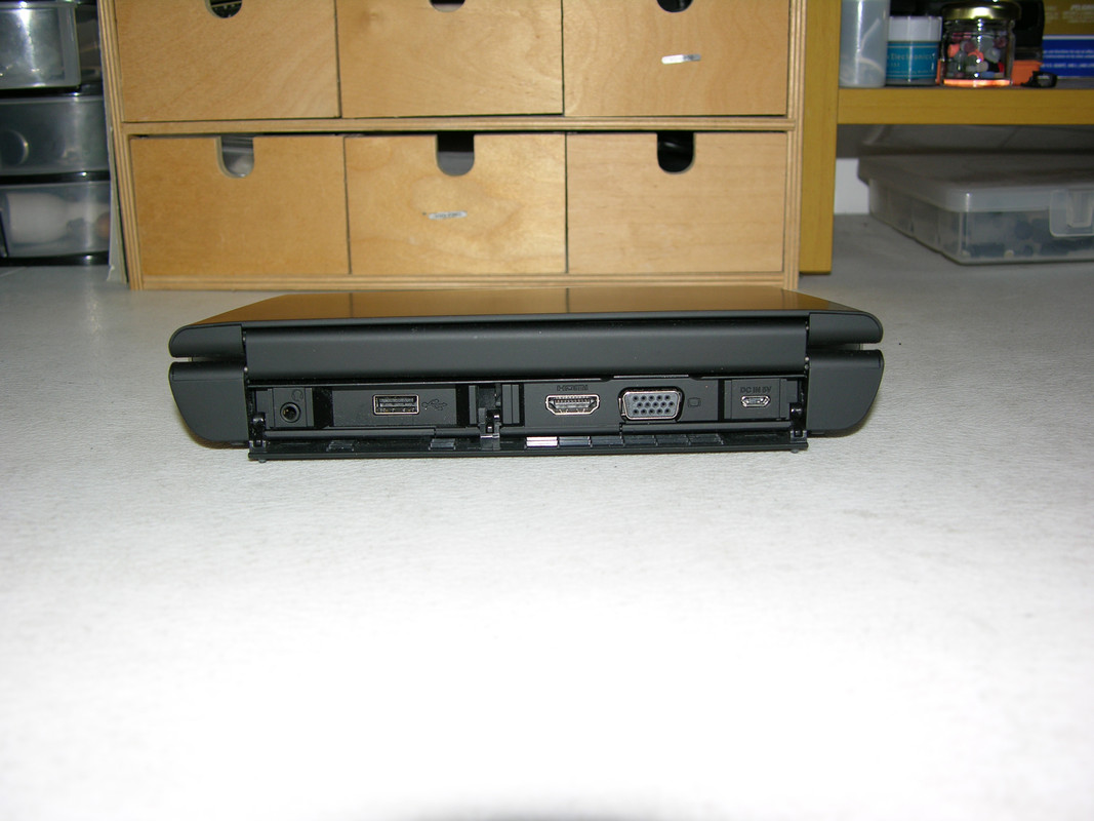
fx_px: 1138
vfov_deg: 39.6
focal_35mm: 36
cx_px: 547
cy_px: 410
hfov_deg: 51.4
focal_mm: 9.2
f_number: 2.8
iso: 50
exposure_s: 1/60.1
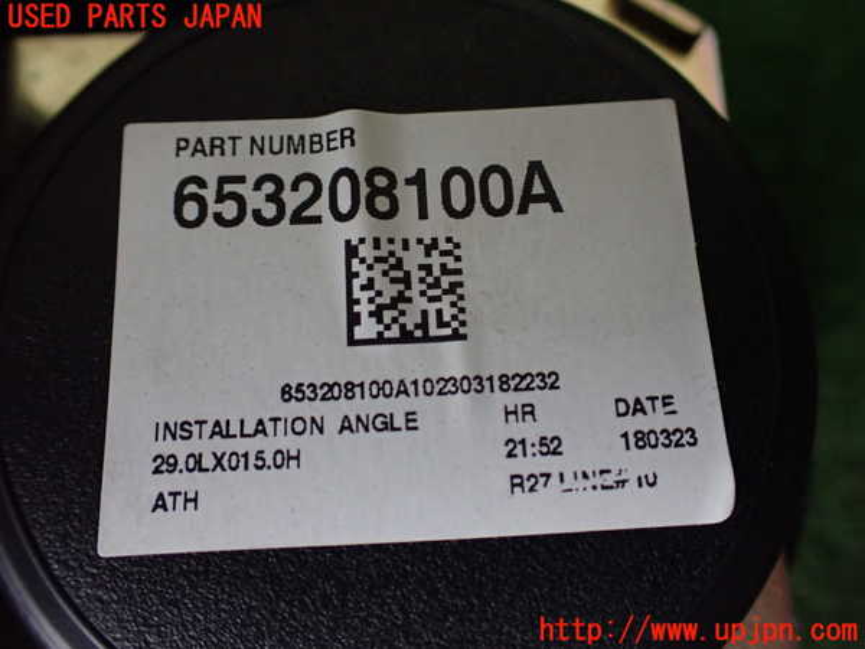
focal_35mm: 30
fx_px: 750
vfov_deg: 46.8
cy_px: 324
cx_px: 432
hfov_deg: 60.0
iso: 500
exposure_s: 1/125
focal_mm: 5.4
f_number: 2.3
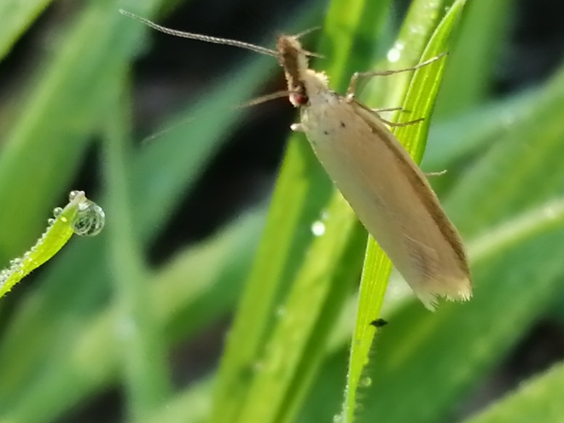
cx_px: 300
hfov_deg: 14.8
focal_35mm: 133
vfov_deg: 11.2
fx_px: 2167
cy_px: 194
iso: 50
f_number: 1.8
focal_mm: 3.46
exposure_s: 1/216
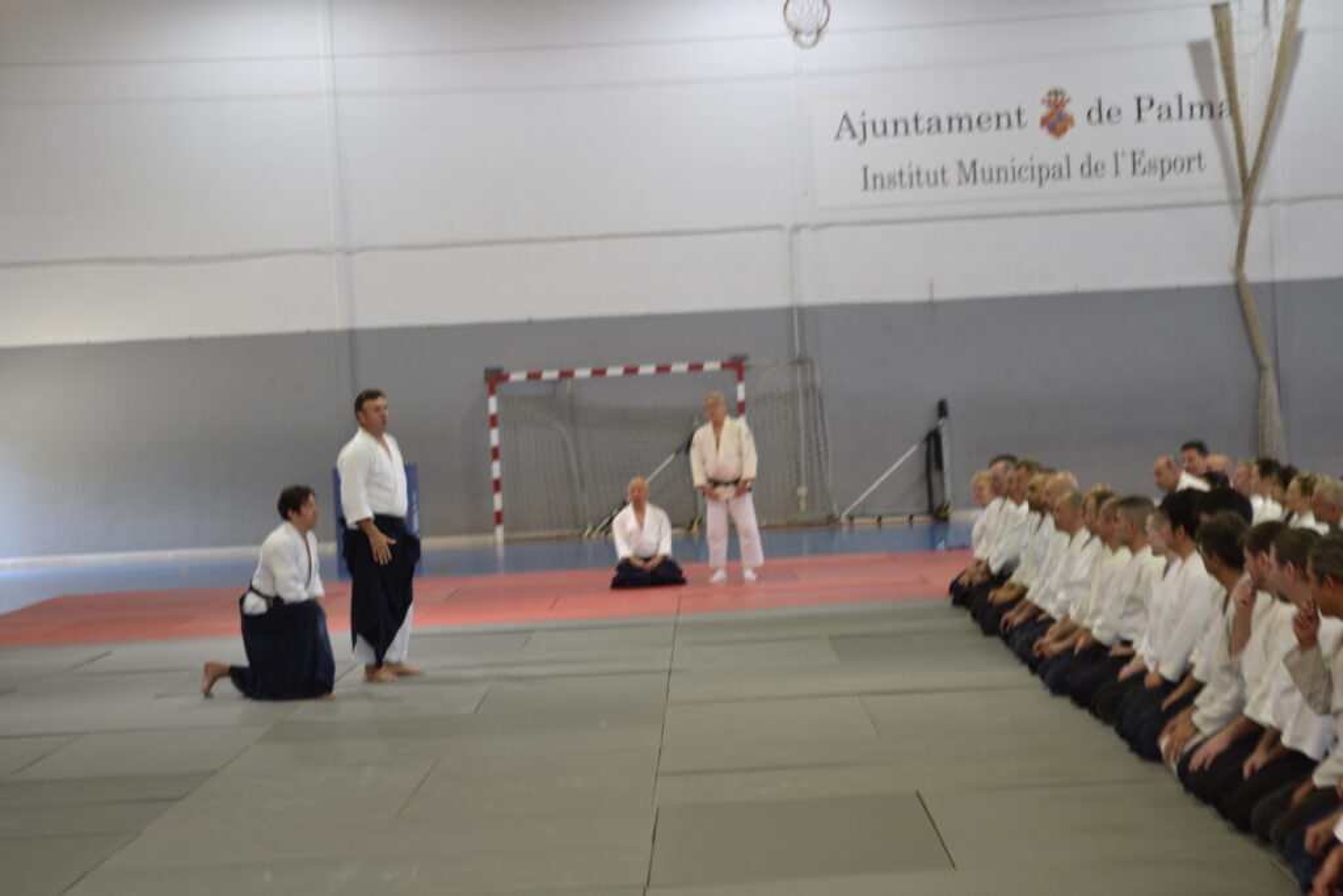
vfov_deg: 16.6
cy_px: 448
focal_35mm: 82
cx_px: 672
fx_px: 3078
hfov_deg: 24.6
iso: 400
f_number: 5.6
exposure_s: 1/15
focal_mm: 55
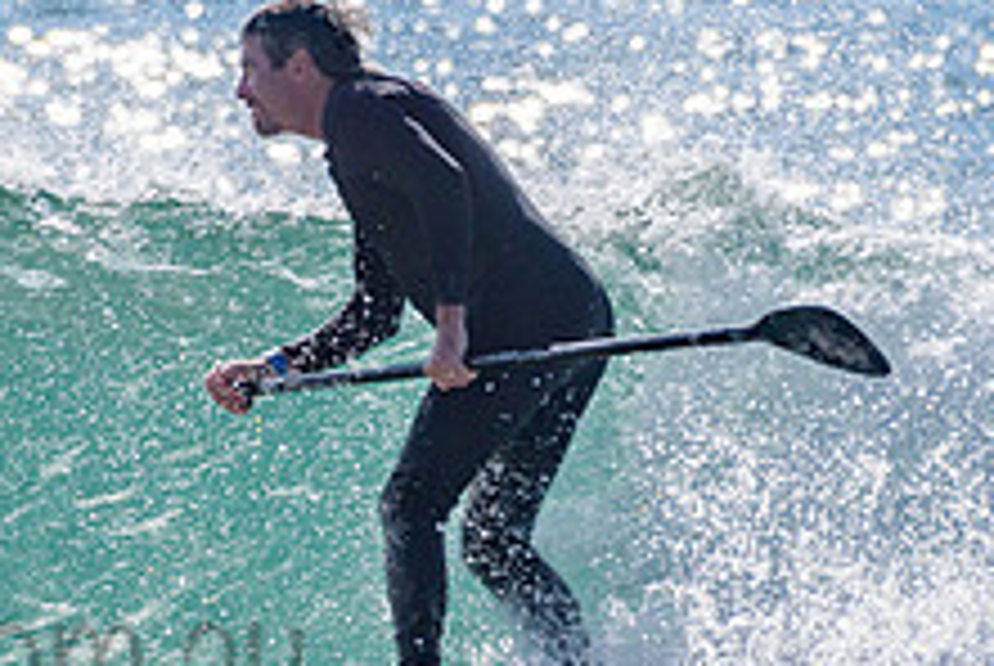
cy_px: 409
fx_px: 44402
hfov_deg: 1.3
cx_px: 123
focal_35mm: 1606
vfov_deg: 0.9
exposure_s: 1/2000
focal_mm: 500
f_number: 8
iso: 64
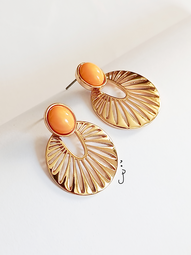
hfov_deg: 33.6
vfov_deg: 43.9
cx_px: 96
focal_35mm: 43
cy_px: 128
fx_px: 316
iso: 500
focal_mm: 5.24
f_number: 1.7
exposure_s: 1/100
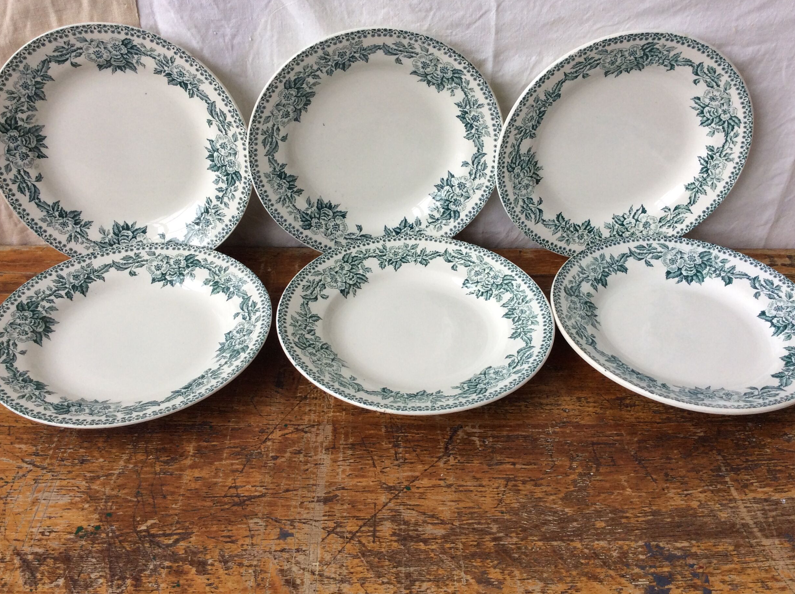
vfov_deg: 41.7
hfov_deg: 54.0
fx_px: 780
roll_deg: -1.0
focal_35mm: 34
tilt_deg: -38.8
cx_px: 398
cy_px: 282
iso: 50
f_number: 2.4
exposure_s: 1/100
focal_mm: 3.3
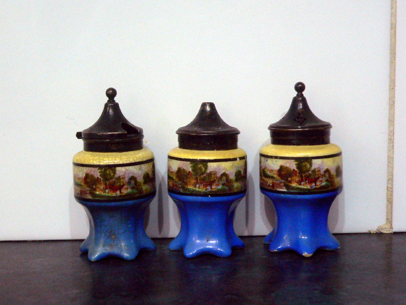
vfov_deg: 29.7
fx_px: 575
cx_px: 203
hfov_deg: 38.9
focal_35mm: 49
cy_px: 152
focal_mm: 8.1
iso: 400
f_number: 2.8
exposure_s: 1/50
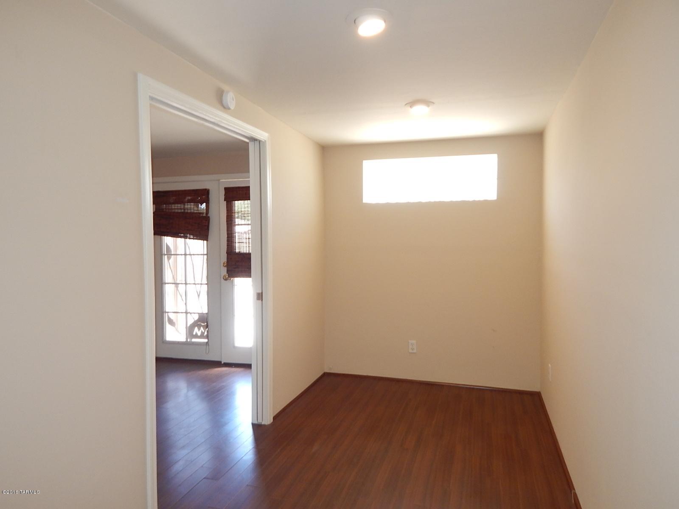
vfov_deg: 61.1
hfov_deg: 76.4
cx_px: 340
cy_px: 254
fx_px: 432
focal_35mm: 22
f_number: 3
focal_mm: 4
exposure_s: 1/30
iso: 160
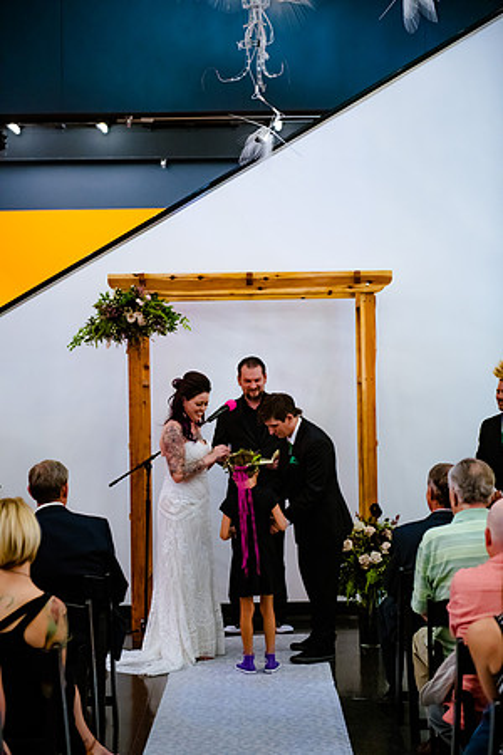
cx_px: 252
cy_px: 378
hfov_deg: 19.5
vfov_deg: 28.8
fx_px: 1467
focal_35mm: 70
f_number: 2.8
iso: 4000
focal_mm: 70
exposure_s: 1/250
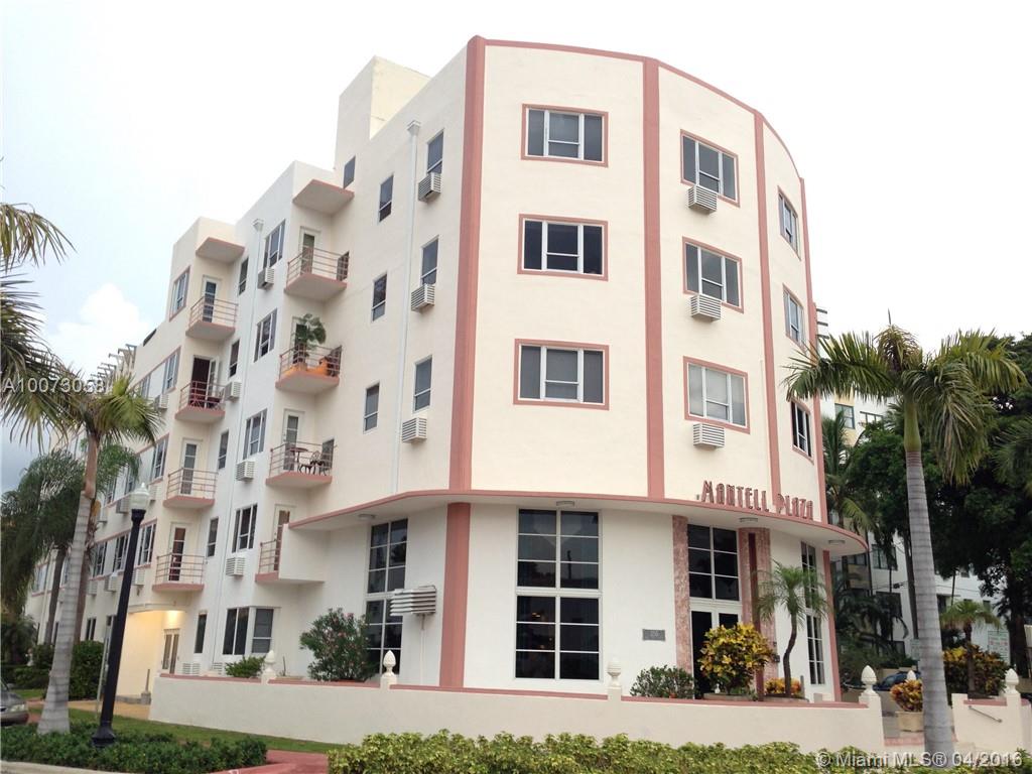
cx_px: 516
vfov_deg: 42.9
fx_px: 984
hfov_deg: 55.4
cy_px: 387
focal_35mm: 33
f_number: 2.4
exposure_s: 1/20
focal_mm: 4.12
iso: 80
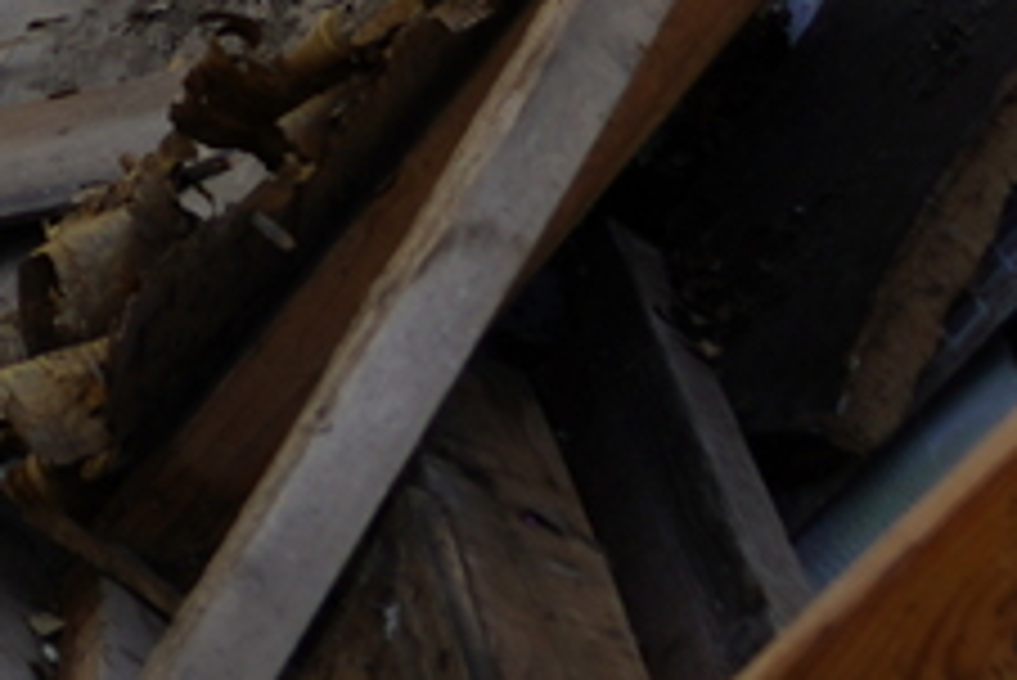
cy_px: -1572
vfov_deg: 5.1
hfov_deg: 7.5
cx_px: -1678
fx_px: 7095
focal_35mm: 251
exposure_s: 1/100
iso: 100
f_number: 6.3
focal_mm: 35
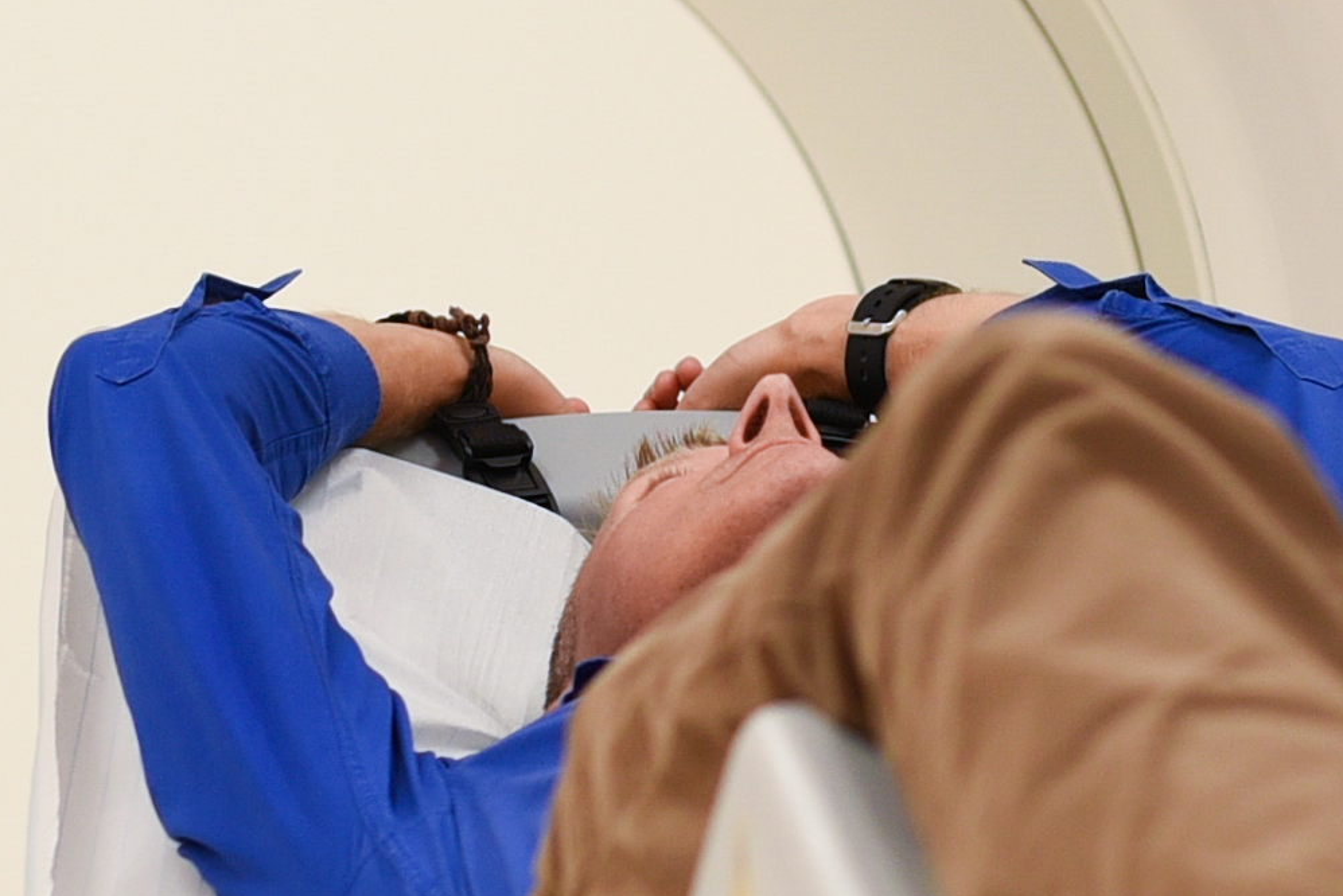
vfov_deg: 6.5
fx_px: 7873
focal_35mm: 211
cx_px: 1258
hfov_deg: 9.7
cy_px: 546
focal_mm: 35
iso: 400
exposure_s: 1/500
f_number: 2.2
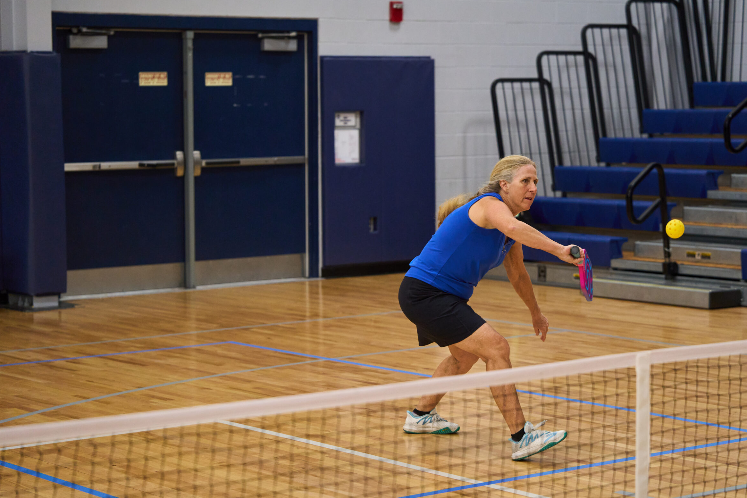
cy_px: 265
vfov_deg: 15.4
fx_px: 1847
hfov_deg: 22.9
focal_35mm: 89
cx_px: 399
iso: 2500
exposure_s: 1/1000
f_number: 2.8
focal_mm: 81
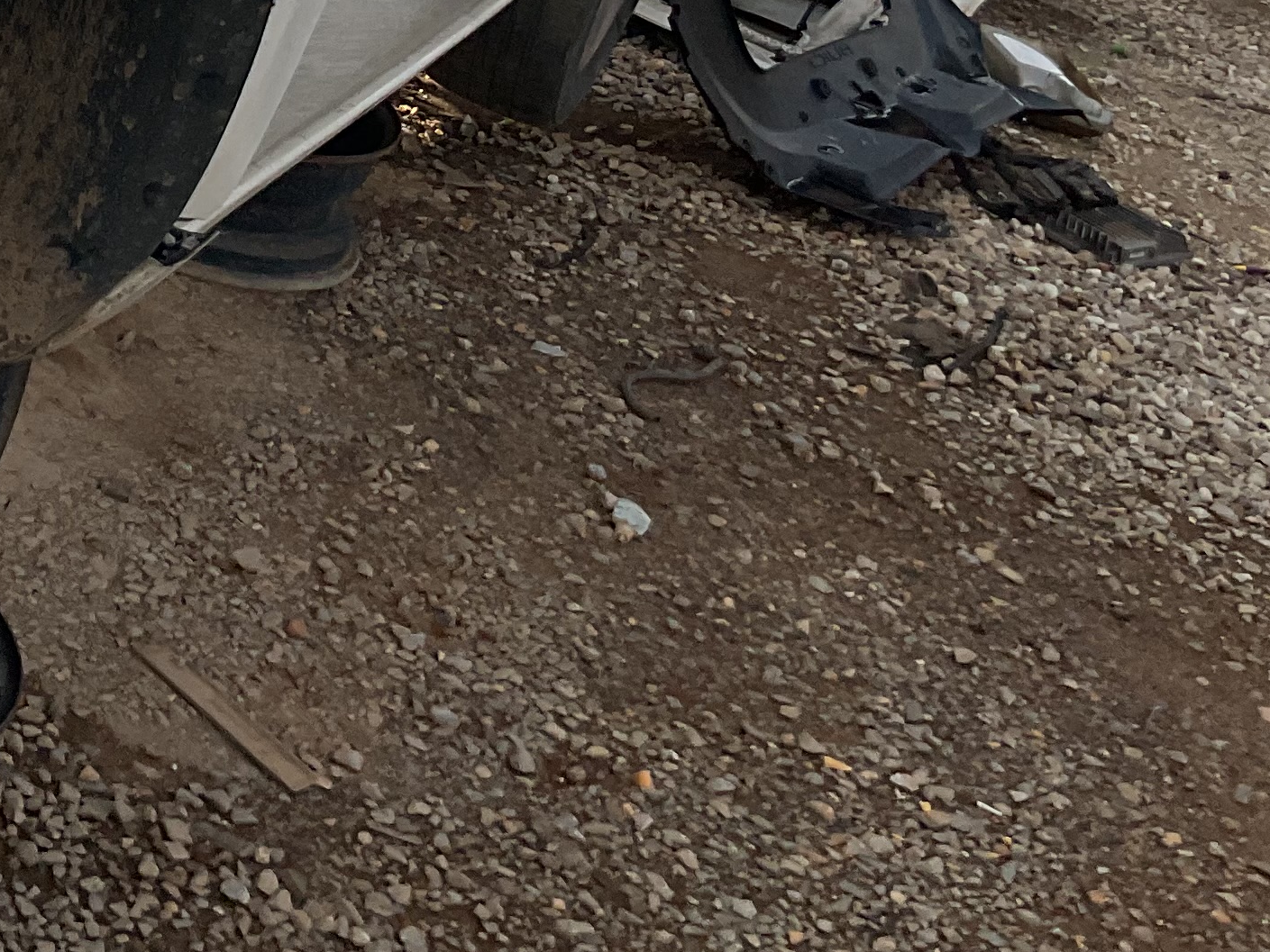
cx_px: -210
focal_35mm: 83
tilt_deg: -15.3
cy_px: -213
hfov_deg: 22.0
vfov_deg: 16.9
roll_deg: -14.8
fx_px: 3045
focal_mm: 3
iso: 16
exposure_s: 1/2227
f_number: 1.8
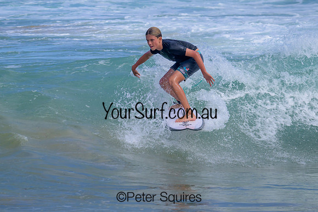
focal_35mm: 544
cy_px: 79
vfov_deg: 2.5
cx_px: 216
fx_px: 4806
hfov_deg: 3.8
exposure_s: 1/2000
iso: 560
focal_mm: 400
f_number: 11
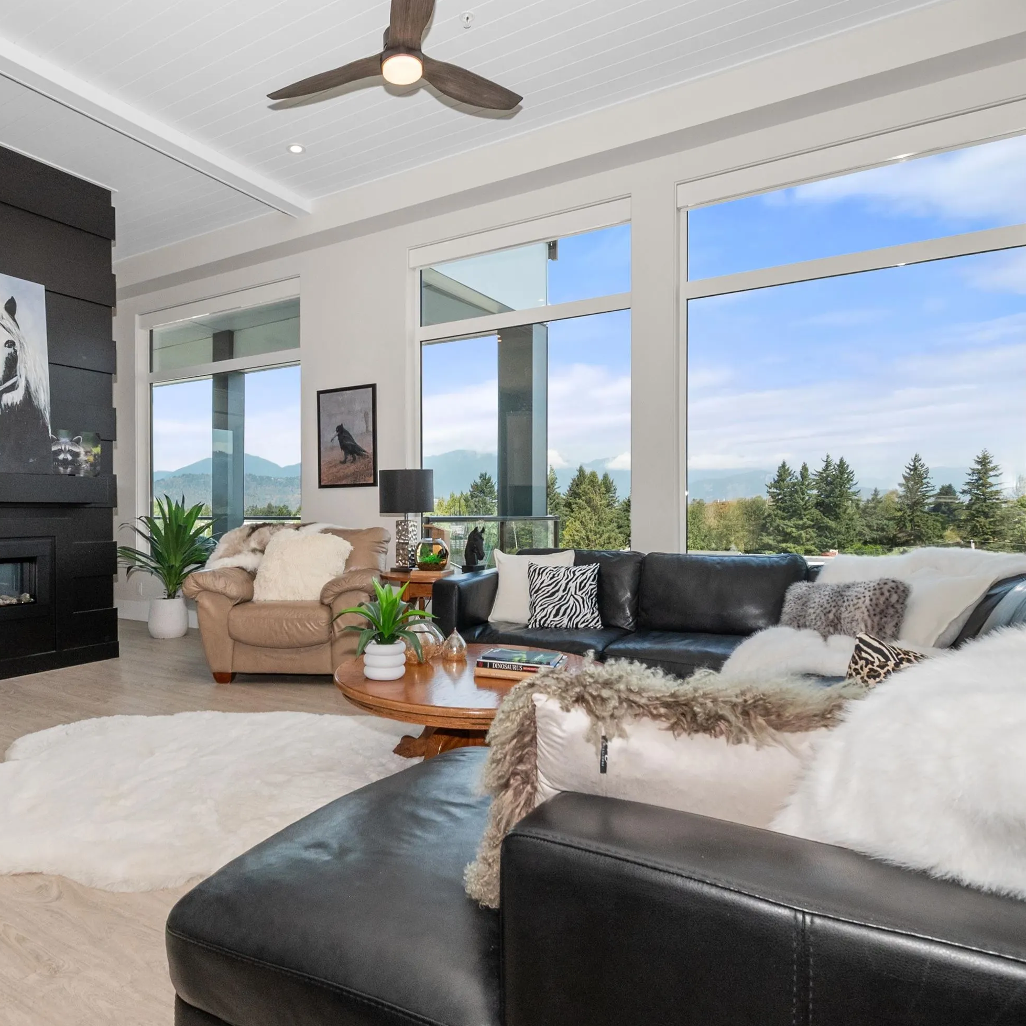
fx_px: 671
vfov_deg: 74.8
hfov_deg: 73.9
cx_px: 406
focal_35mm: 20
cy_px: 526
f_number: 9
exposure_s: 1/200
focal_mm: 10
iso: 250
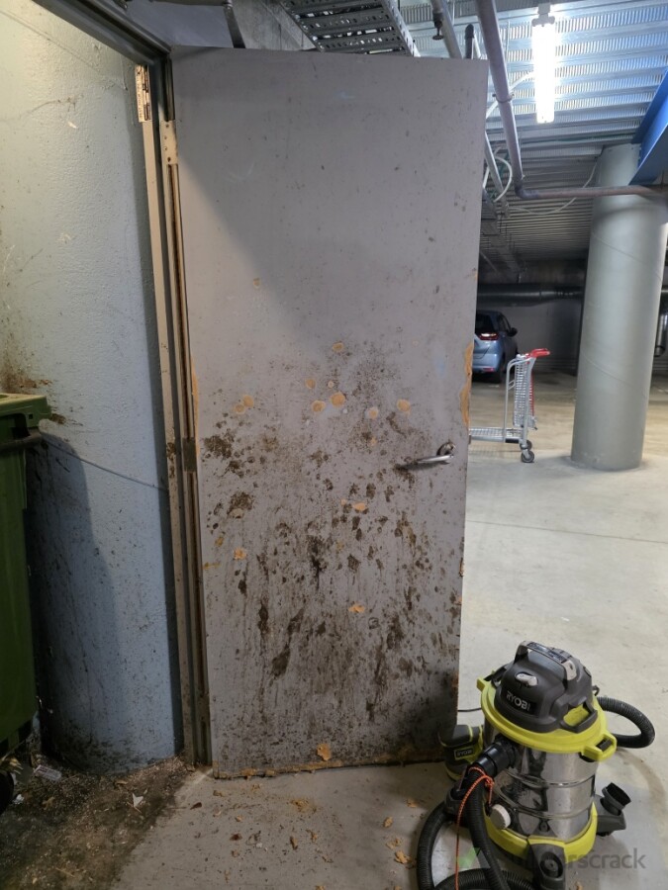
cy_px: 445
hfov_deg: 58.9
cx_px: 334
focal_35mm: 23
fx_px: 592
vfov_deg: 73.9
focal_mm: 6.3
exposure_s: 1/100
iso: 1000
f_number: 1.7
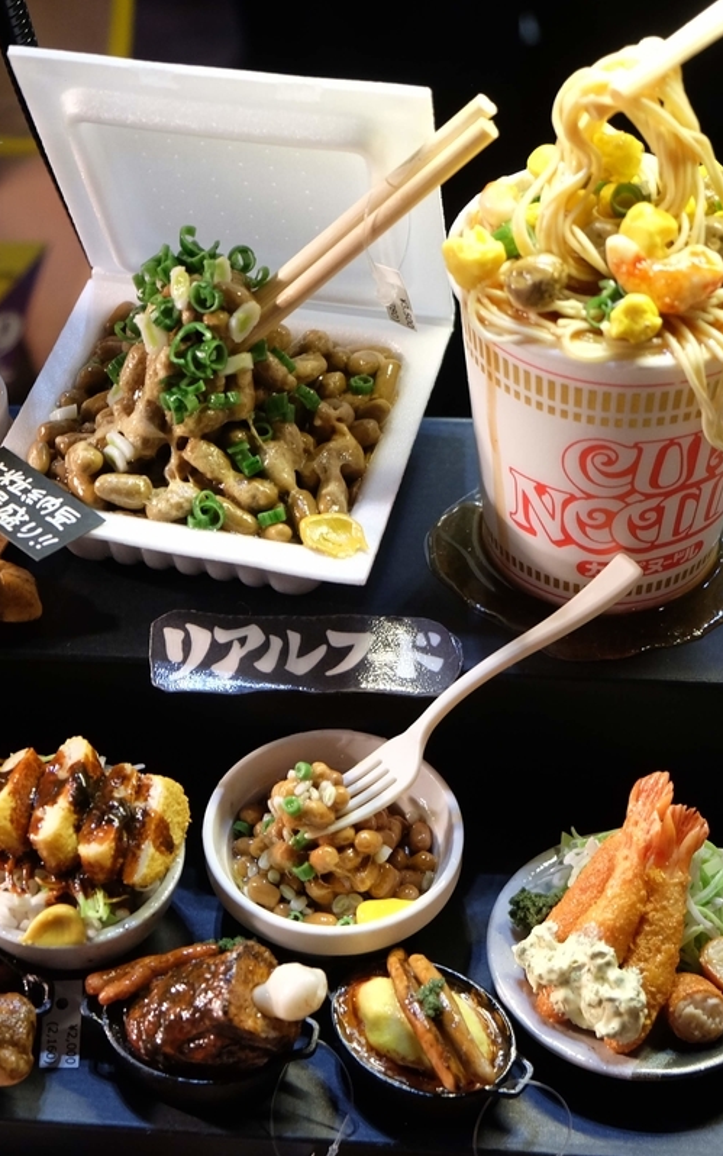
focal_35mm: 69
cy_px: 578
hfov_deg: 18.7
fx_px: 2175
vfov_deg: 29.8
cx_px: 123
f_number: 3.6
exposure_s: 1/60
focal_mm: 30.2
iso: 1000
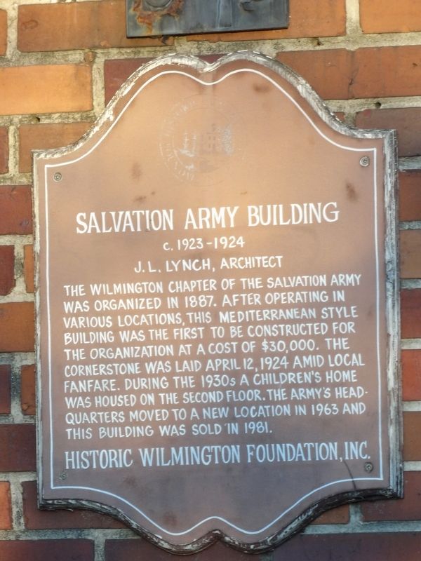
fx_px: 5886
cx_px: 210
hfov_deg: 4.1
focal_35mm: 363
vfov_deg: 5.5
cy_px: 280
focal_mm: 65.2
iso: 200
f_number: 4.2
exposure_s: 1/67
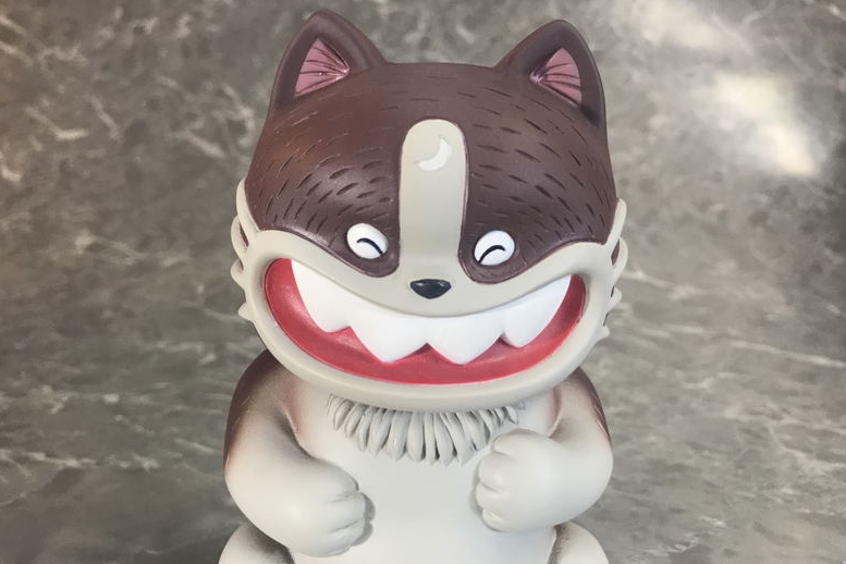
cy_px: 262
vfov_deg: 43.6
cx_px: 422
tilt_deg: -4.5
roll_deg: -2.2
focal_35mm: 30
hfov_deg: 61.9
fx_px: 705
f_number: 1.8
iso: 20
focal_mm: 3.99
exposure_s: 1/33
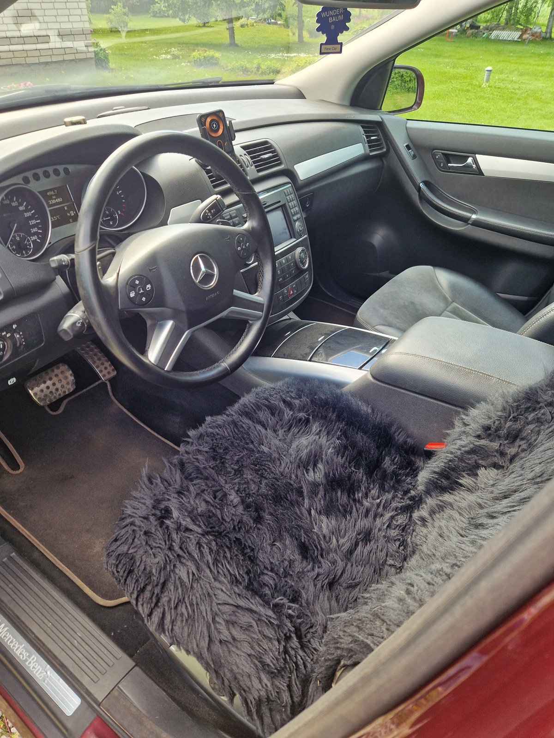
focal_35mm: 23
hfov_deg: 58.9
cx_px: 277
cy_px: 369
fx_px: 491
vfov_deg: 73.9
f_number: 1.8
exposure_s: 1/180
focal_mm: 5.4
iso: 50
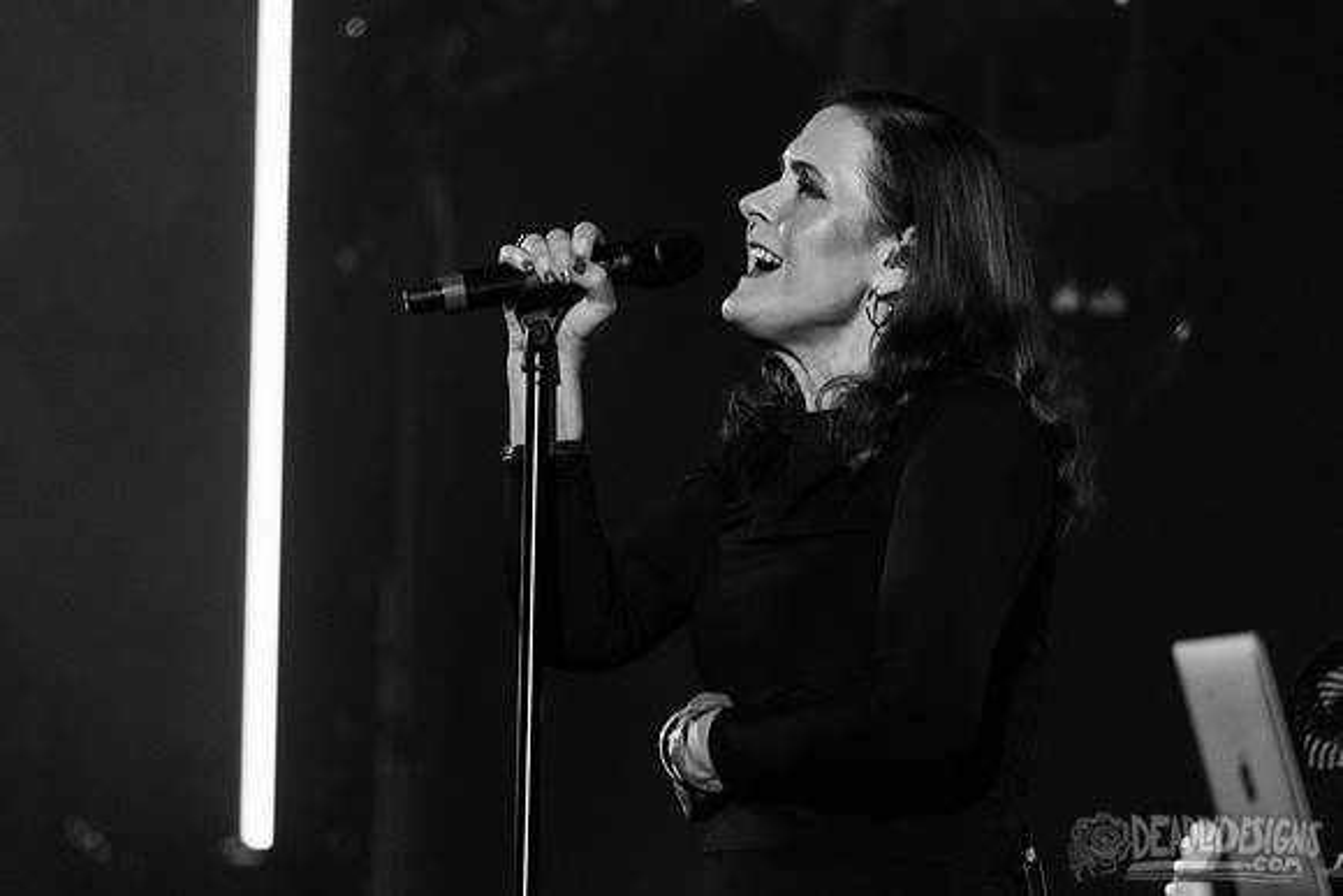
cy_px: 397
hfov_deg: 3.7
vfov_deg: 2.5
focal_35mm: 557
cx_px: 672
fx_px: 20788
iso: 4000
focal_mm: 500
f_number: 6
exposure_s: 1/160
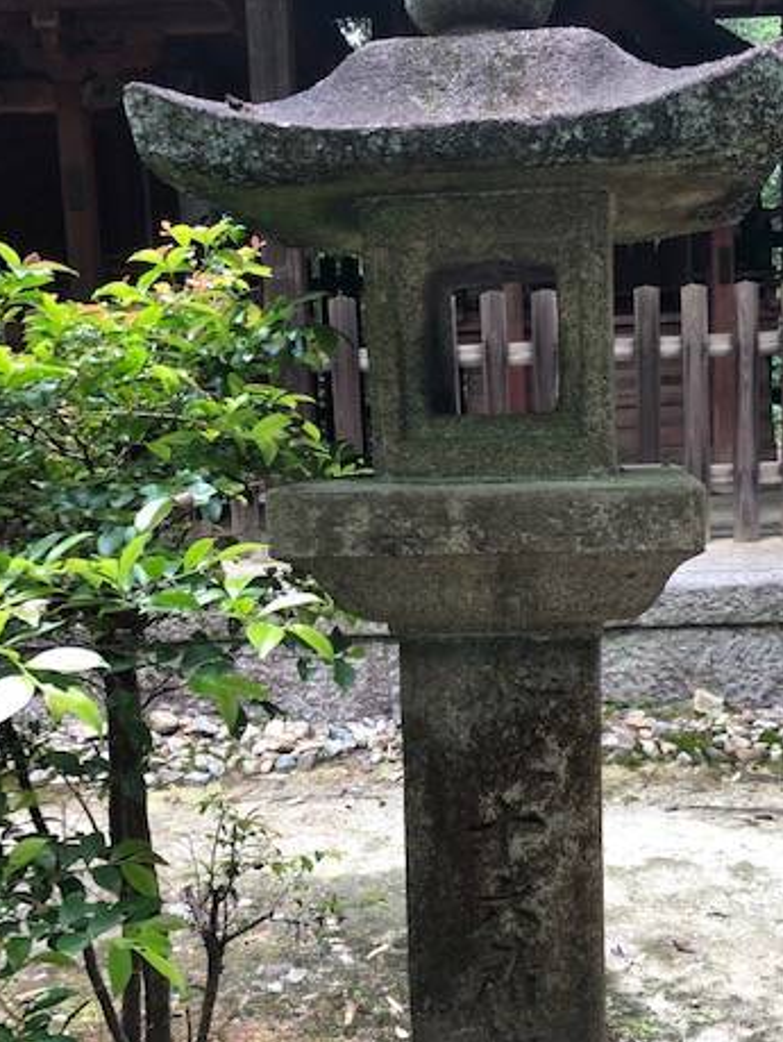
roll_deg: +3.3
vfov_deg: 47.8
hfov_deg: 36.4
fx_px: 1175
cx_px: 533
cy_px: 574
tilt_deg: -7.7
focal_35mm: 39
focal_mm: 3.99
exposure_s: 1/40
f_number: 1.8
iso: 25
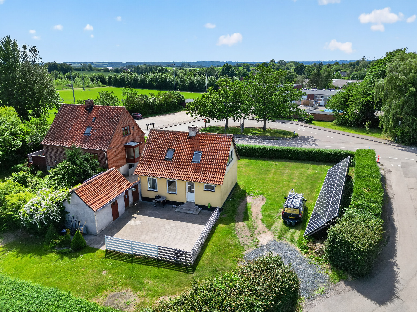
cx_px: 208
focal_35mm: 24
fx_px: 289
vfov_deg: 56.8
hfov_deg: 71.6
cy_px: 156
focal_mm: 6.7
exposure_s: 1/3000
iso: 100
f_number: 1.7
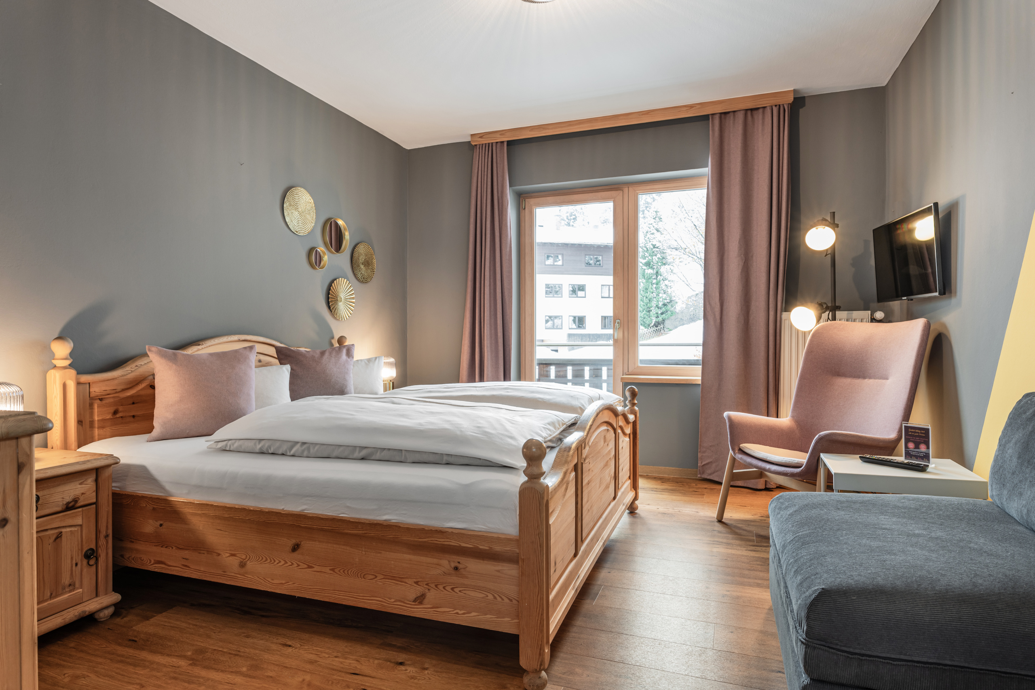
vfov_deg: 61.9
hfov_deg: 84.0
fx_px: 575
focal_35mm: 20
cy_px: 345
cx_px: 518
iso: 140
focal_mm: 20
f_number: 8
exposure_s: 1/4
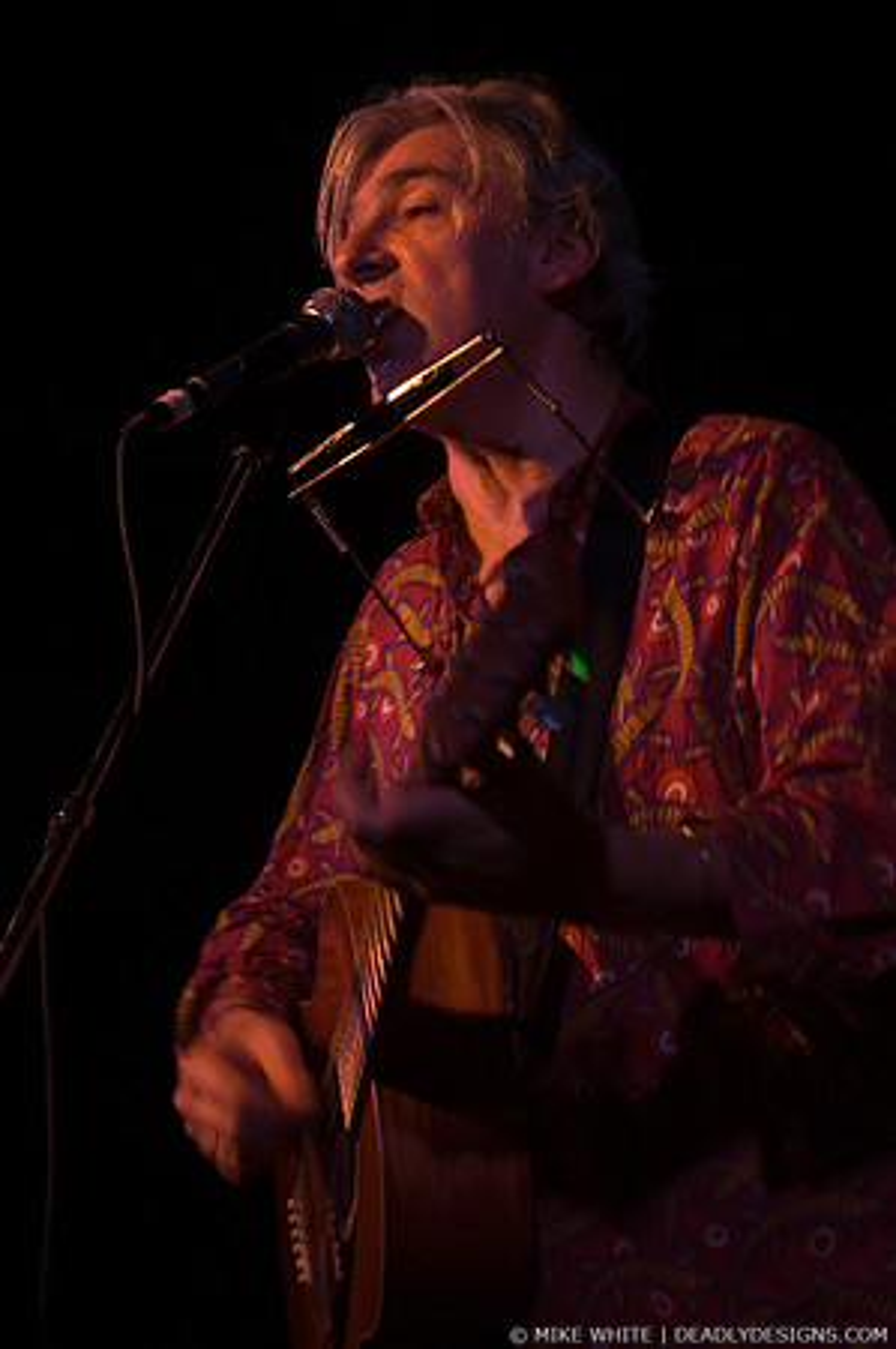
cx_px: 448
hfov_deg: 13.0
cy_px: 674
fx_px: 3929
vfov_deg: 19.5
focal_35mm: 105
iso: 800
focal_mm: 70
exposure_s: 1/40
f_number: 2.8
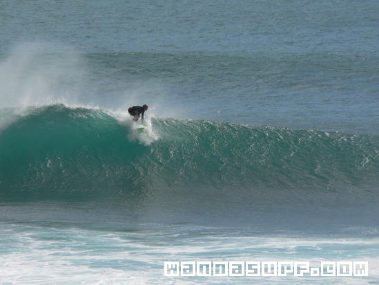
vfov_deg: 3.4
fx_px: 4731
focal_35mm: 432
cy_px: 142
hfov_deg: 4.6
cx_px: 190
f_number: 5.6
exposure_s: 1/1000
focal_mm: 72
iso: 80
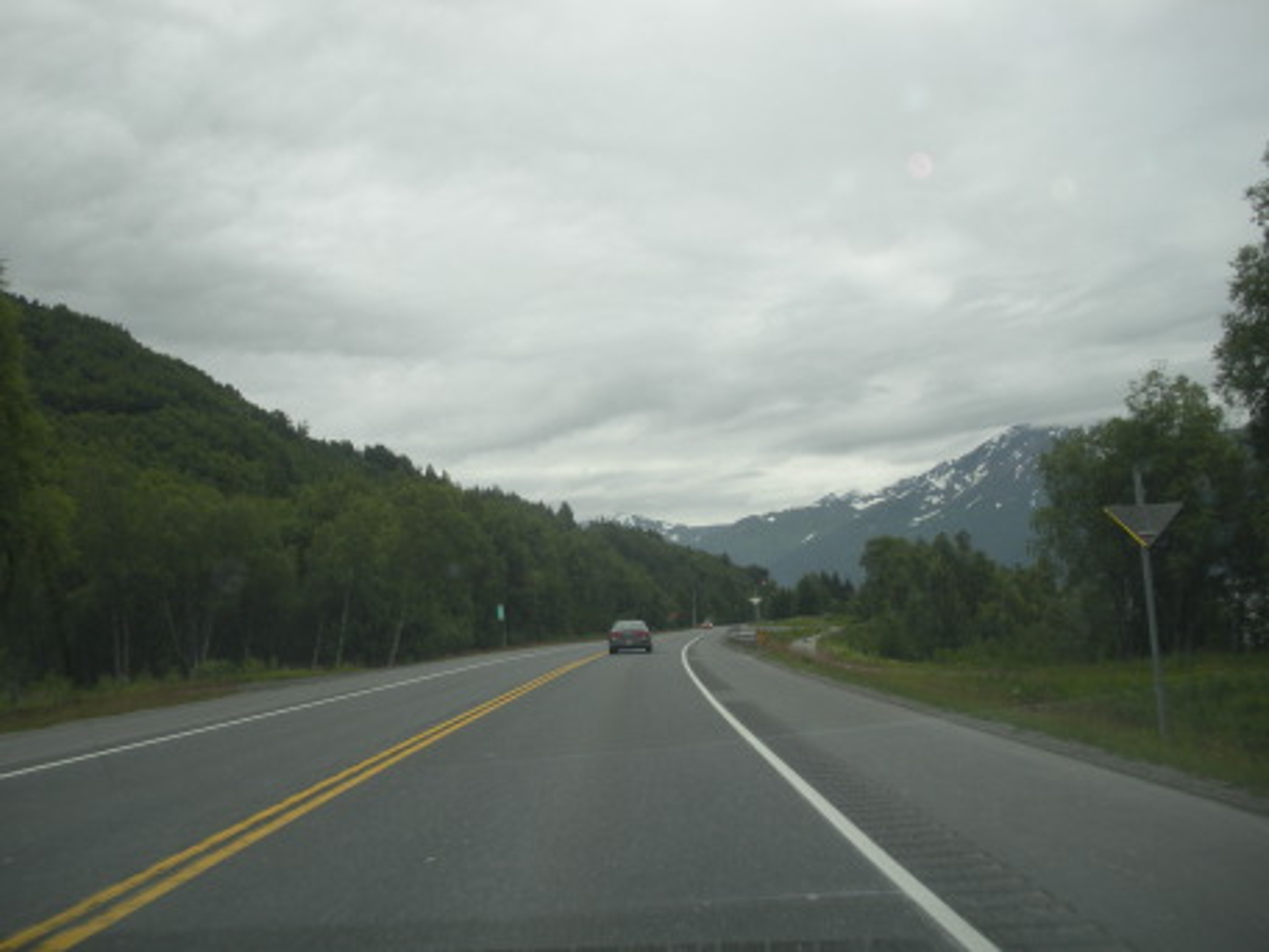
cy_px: 476
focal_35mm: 36
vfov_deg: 39.7
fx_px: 1320
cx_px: 634
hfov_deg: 51.4
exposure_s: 1/350
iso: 88
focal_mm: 6.3
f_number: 3.5
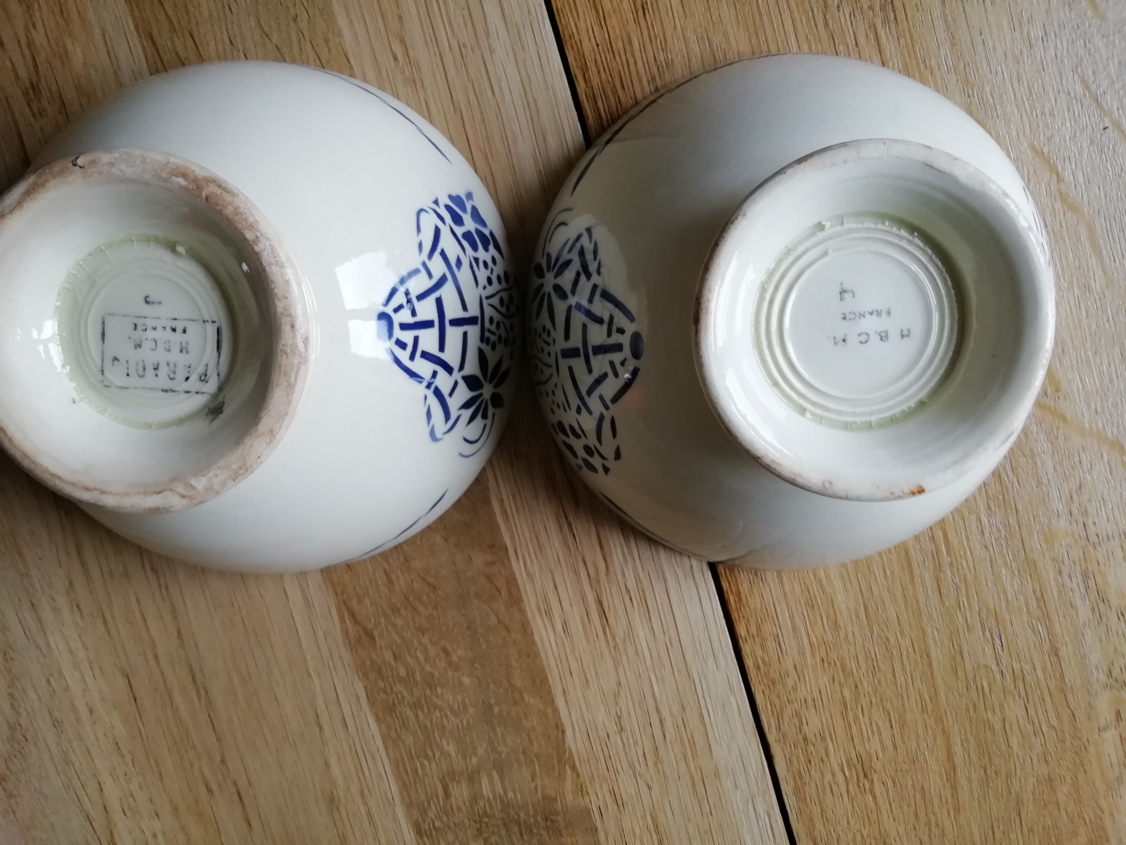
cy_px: 422
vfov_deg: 53.1
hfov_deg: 67.3
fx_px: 846
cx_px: 563
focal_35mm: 26
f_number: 2.2
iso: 80
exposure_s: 1/33.3
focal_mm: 3.21
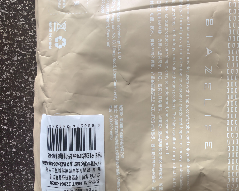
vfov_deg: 35.6
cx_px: 194
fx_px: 297
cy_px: 85
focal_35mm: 42
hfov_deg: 41.7
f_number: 2
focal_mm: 6.98
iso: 125
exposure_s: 1/100
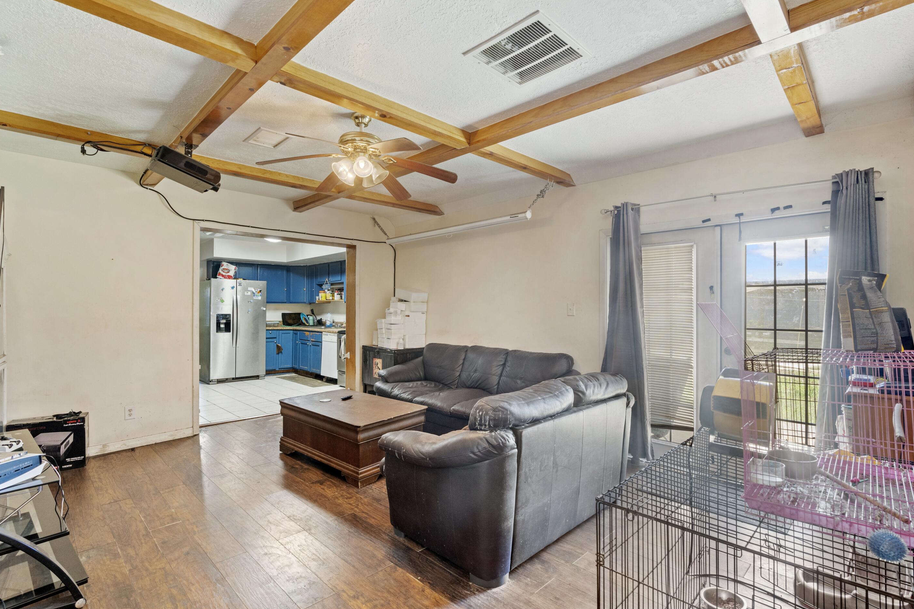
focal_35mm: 17
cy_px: 305
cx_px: 461
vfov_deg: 70.4
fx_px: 432
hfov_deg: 93.3
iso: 800
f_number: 8
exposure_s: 1/3
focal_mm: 16
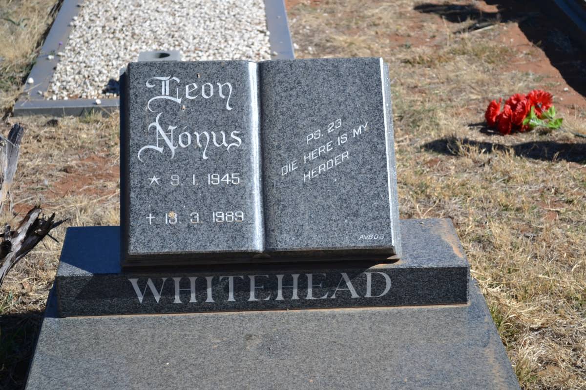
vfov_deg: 16.6
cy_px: 195
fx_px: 1343
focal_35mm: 82
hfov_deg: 24.6
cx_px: 293
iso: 125
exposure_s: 1/125
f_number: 5.6
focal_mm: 55
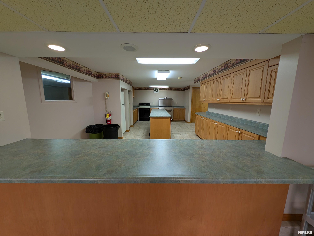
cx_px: 157
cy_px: 118
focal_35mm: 12
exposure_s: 1/30
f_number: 1.95
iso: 42
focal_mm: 2.23
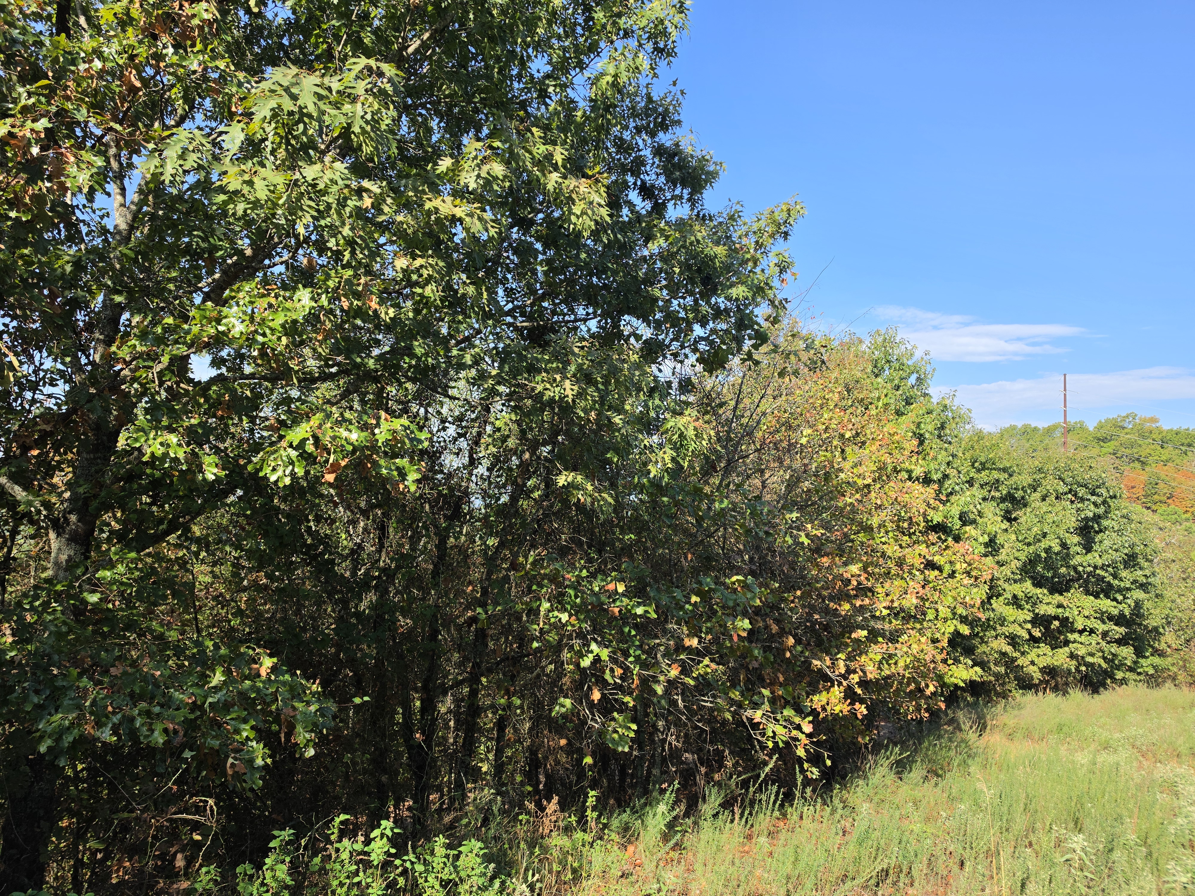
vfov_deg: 58.9
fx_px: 794
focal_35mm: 23
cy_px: 448
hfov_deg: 73.9
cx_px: 598
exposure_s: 1/3657
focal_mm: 6.5
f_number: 1.4
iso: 64
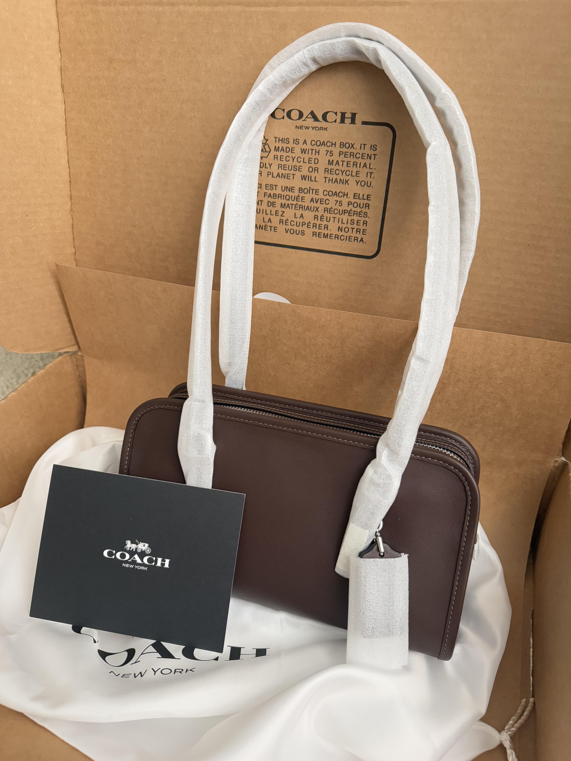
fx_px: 528
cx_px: 286
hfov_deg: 56.8
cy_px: 380
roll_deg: +0.0
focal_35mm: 24
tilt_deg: -34.5
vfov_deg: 71.6
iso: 800
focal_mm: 6.76
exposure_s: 1/41
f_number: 1.78
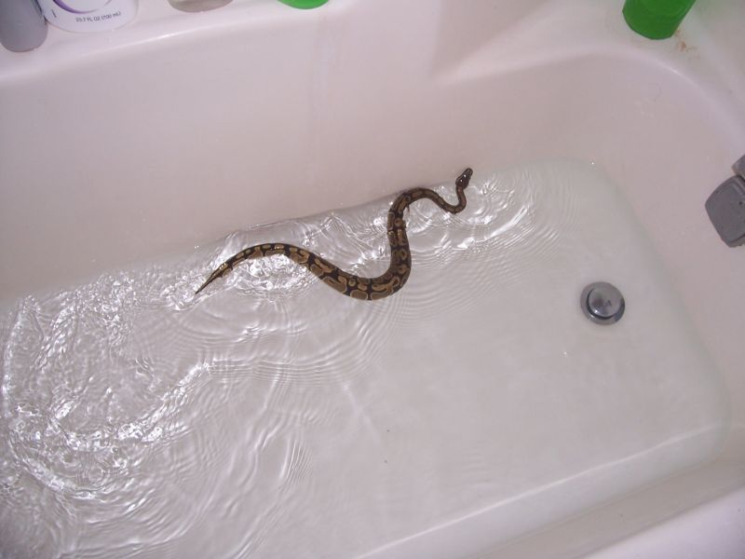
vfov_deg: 41.8
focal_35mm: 34
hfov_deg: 54.0
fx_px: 732
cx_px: 372
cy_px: 280
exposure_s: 1/60
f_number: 2.7
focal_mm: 5.6
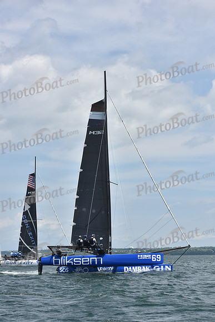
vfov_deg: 23.9
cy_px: 161
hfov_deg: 16.1
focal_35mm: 85
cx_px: 108
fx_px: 761
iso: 250
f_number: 7.1
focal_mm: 85
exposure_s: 1/1250
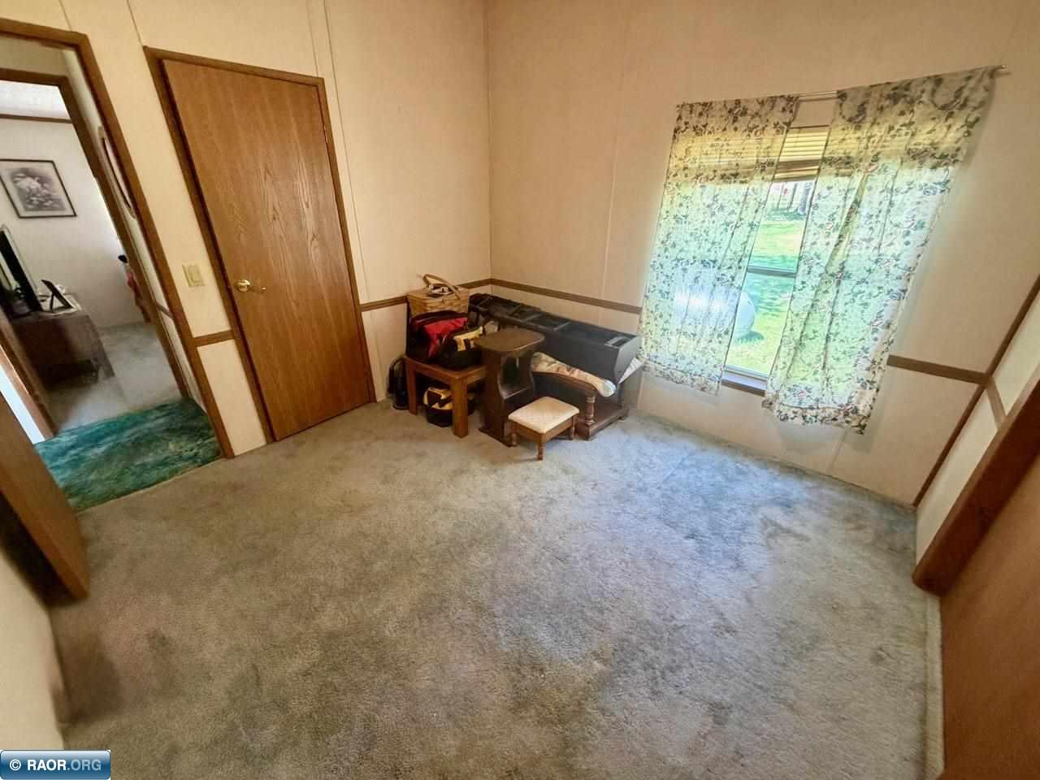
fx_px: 421
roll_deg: +0.6
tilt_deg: -26.3
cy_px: 390
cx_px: 520
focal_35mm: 14
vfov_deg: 85.7
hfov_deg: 102.1
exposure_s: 1/60
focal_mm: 2.22
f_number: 2.2
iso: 400
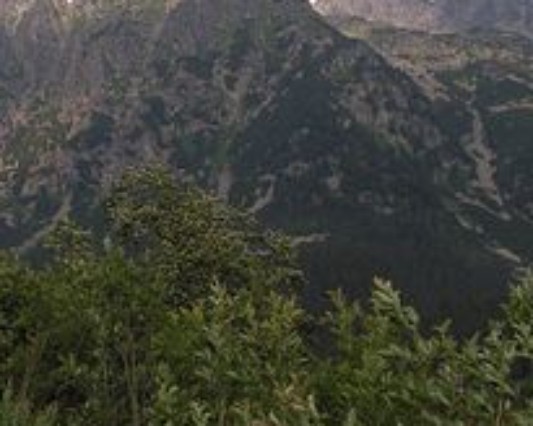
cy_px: 186
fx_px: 1215
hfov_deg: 24.7
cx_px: 250
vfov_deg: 19.9
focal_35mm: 77
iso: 50
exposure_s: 1/640
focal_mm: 6
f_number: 3.2
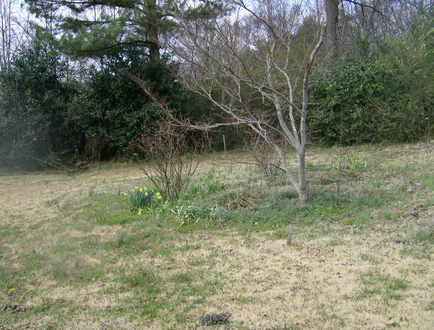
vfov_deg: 40.0
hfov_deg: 51.1
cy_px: 165
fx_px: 454
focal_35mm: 36
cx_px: 217
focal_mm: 6
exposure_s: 1/322
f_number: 4.7
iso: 100
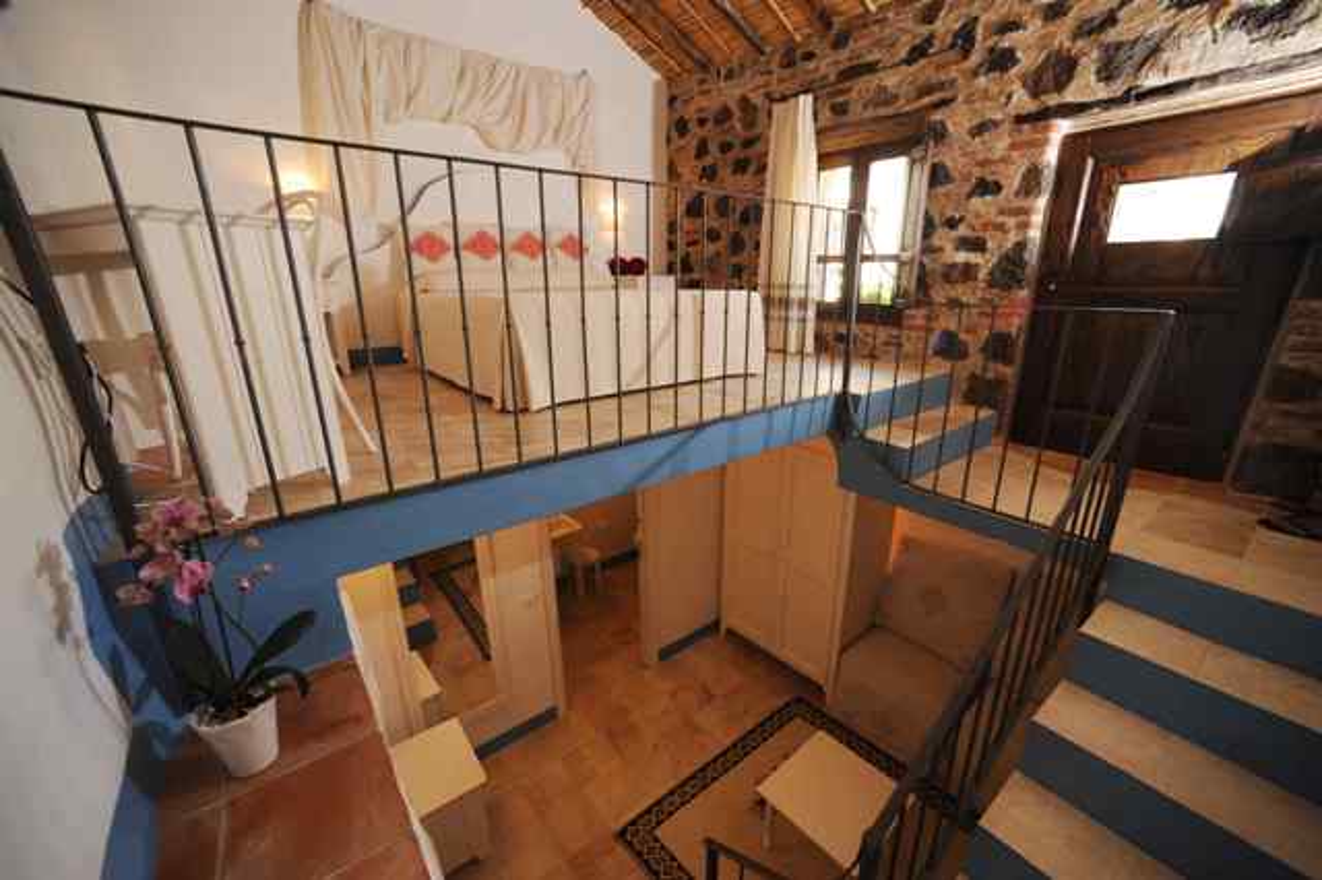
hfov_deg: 104.3
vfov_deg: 81.1
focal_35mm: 14
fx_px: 514
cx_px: 661
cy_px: 440
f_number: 6.3
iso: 200
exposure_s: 1/13
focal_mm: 14
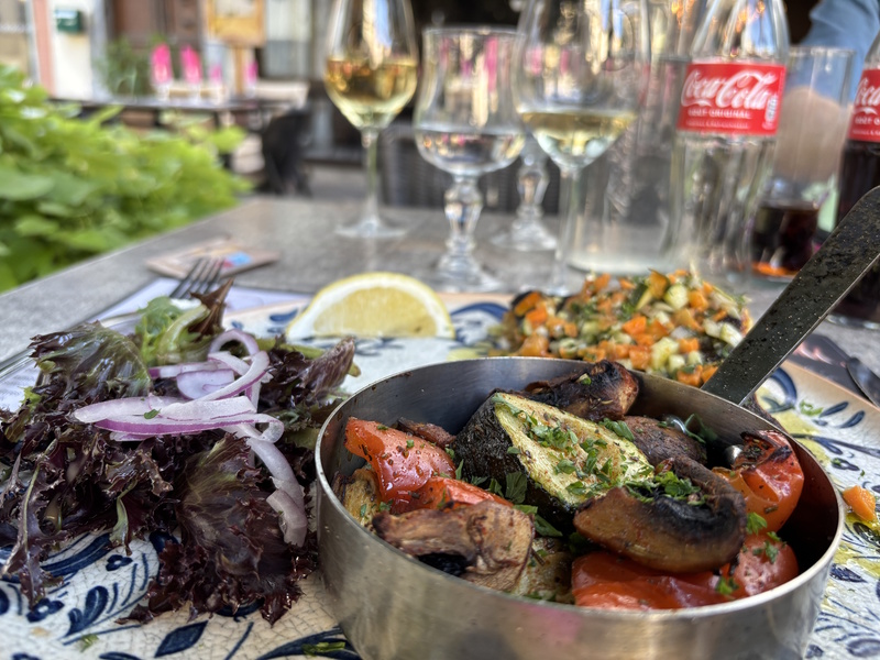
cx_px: 440
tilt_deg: -18.6
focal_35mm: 26
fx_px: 661
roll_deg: -3.4
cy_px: 330
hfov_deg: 67.3
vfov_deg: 53.1
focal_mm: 5.96
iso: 100
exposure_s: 1/121
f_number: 1.6
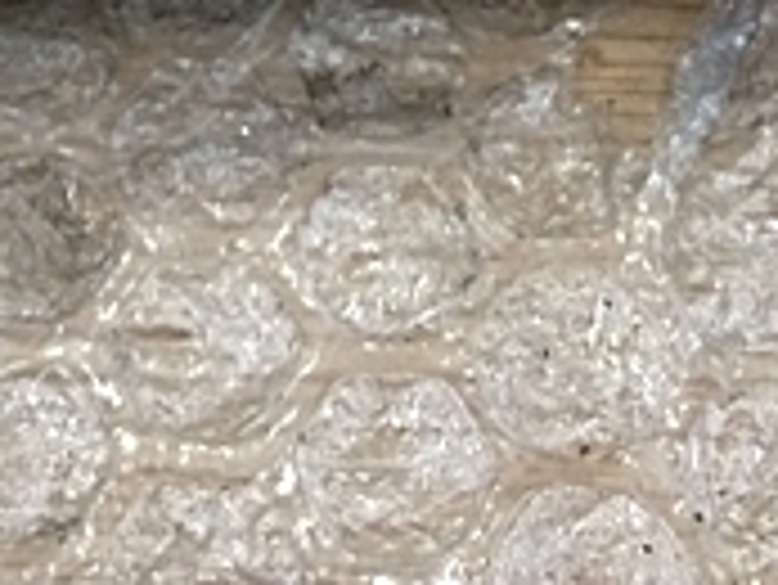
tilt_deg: -52.9
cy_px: -432
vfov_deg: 12.7
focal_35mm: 107
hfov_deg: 17.9
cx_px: -13
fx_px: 2407
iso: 125
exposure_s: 1/30
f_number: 2.2
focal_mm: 4.15
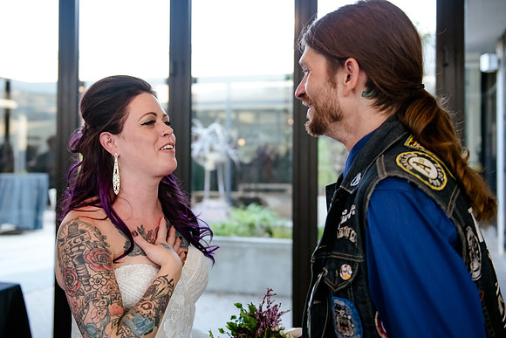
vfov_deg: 30.1
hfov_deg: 43.9
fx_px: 626
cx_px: 221
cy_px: 139
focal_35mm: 45
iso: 3200
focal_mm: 36
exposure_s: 1/640
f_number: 2.8
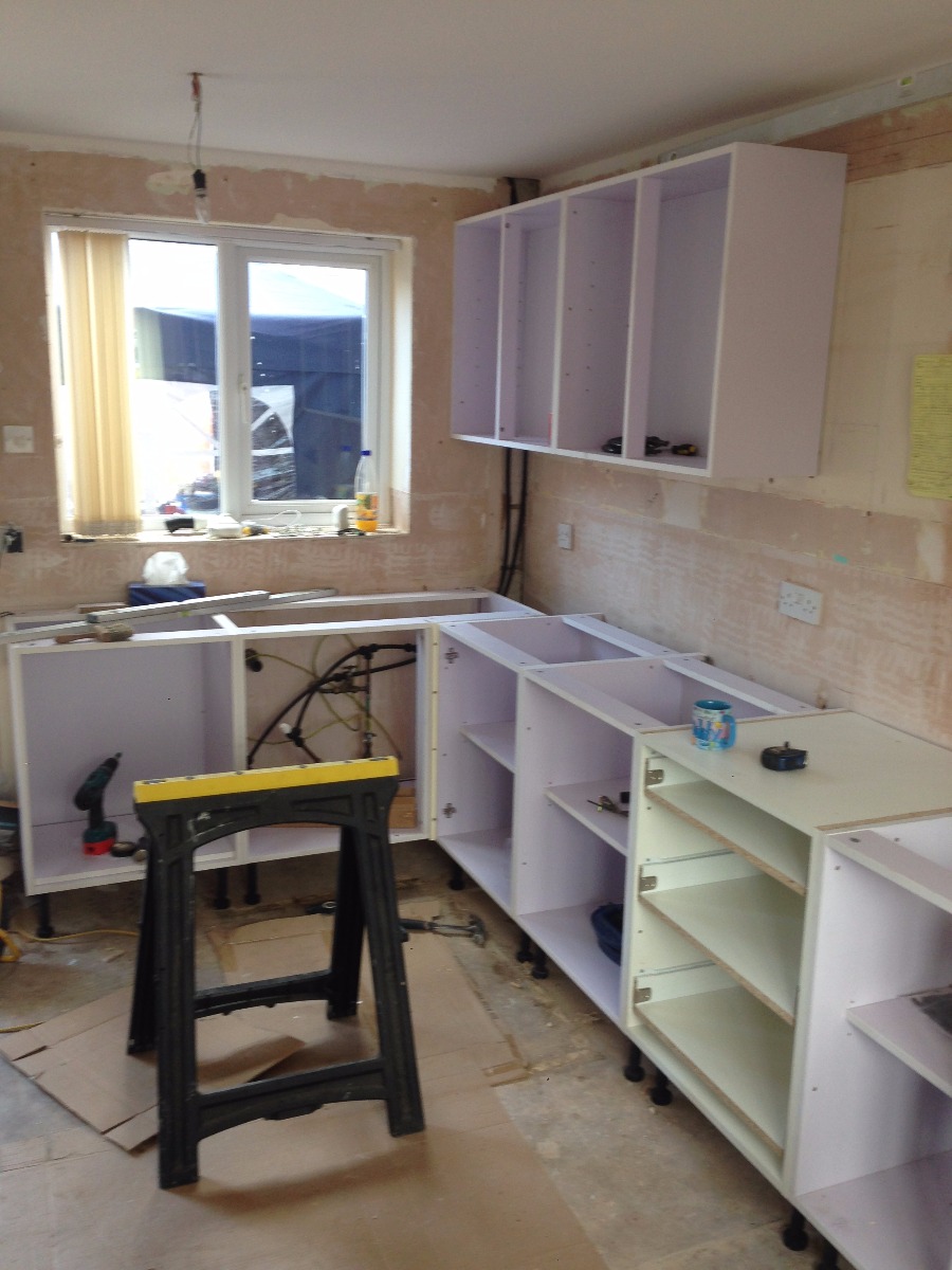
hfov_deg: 42.9
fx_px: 1210
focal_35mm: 33
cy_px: 635
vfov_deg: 55.4
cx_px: 476
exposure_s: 1/30
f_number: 2.4
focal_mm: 4.12
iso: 50
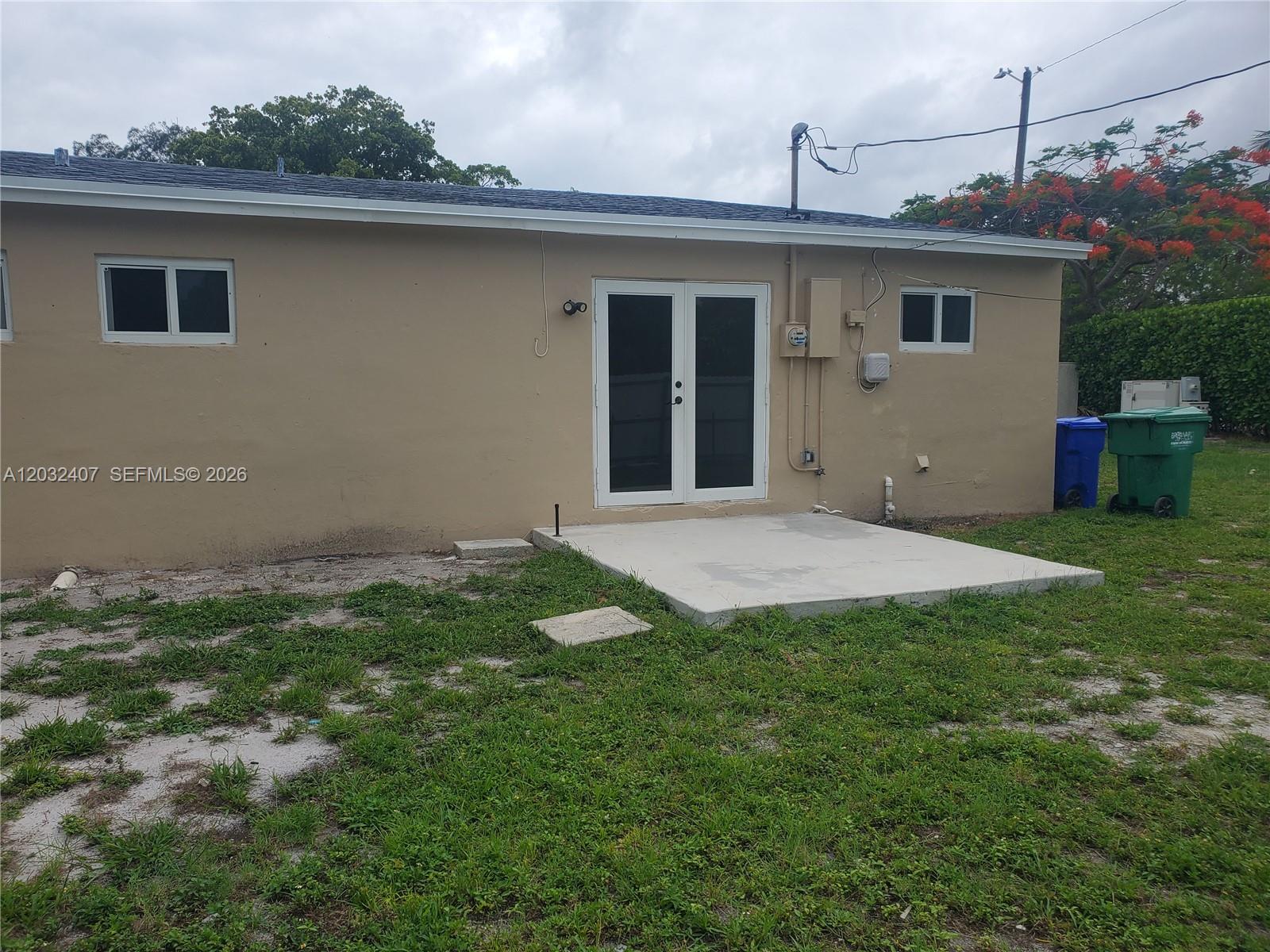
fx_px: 954
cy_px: 476
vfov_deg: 53.1
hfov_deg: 67.3
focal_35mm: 26
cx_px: 635
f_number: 2.4
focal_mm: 4.3
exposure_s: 1/612
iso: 50
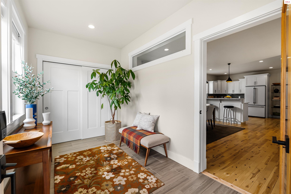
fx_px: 133
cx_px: 146
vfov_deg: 72.1
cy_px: 97
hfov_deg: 95.0
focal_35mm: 16
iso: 320
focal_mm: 16.5
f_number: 8
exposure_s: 1.3
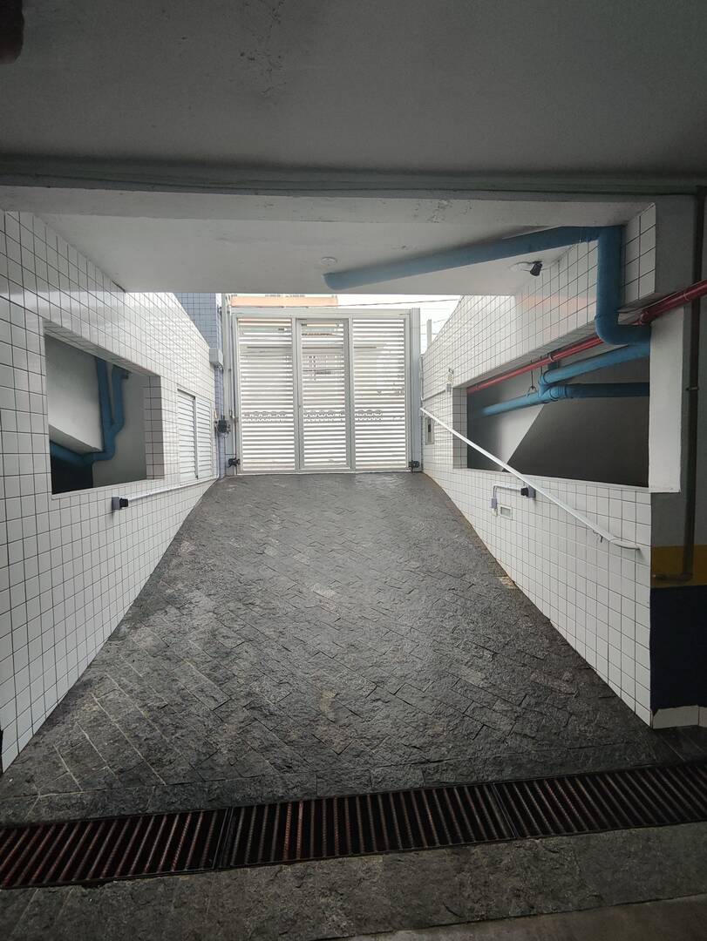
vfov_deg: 94.5
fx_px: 435
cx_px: 354
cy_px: 470
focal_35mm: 16
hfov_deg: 78.1
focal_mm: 1.65
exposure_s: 1/120
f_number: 2.2
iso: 55
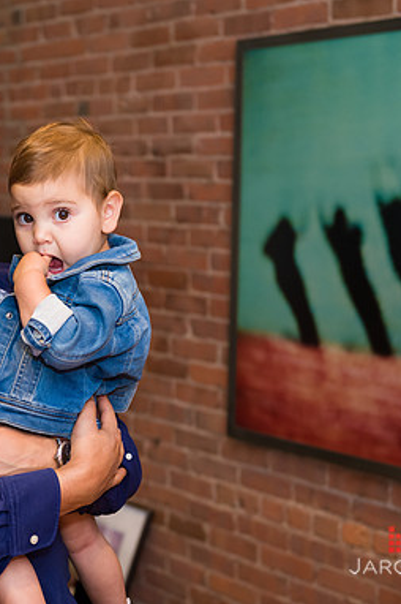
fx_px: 1272
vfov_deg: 26.7
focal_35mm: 76
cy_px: 303
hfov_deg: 17.7
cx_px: 43
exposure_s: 1/125
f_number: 3.2
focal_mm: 50
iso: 1000
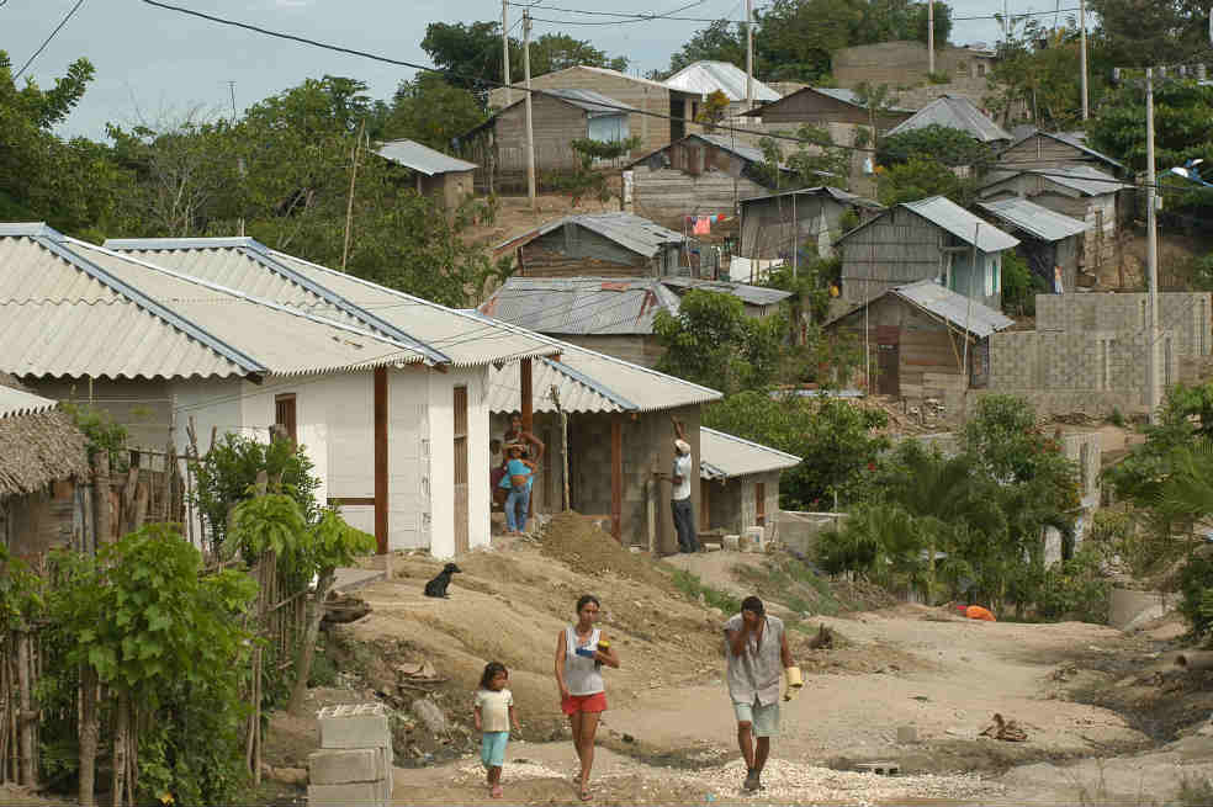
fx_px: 4041
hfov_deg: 17.1
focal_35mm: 120
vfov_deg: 11.4
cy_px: 404
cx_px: 606
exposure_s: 1/160
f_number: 11
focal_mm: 80
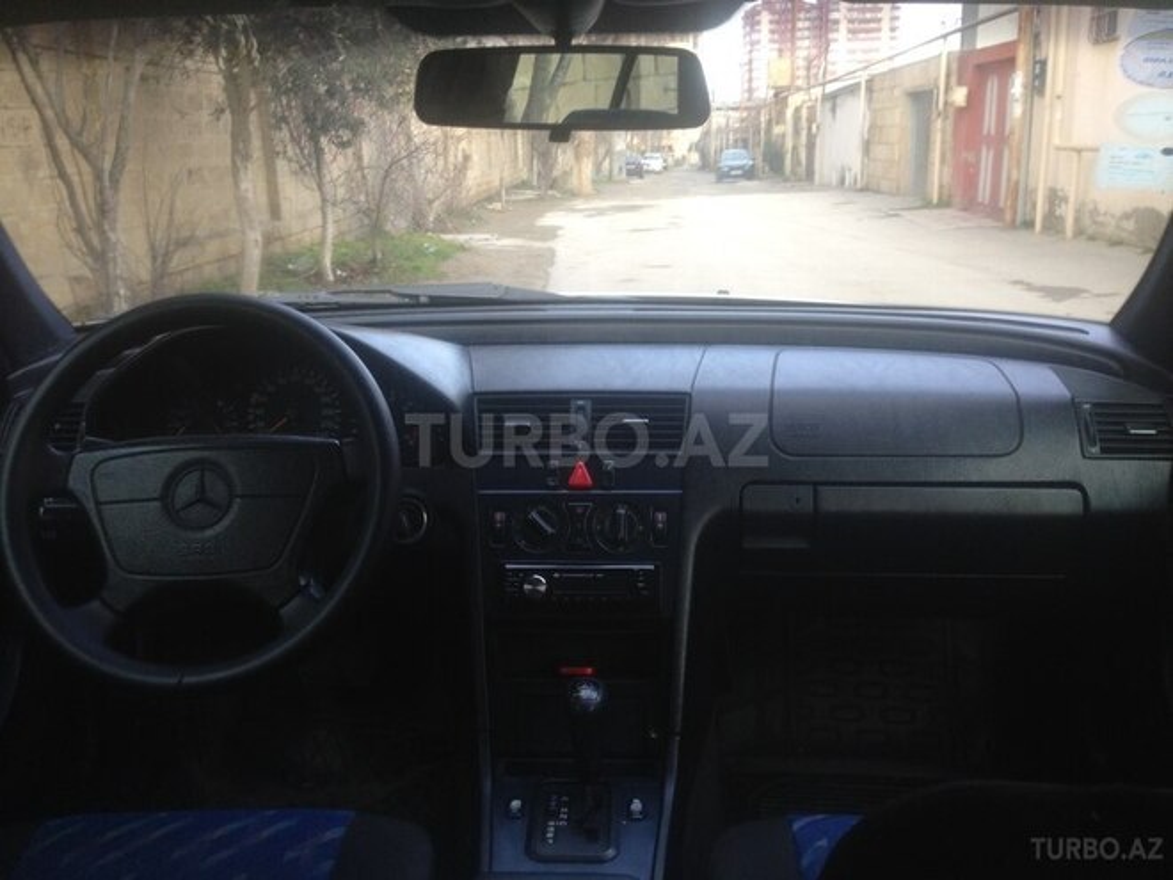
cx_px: 586
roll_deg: +0.7
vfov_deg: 42.9
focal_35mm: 33
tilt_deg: -16.4
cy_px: 440
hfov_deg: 55.4
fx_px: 1118
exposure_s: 1/120
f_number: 2.4
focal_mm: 4.12
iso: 80
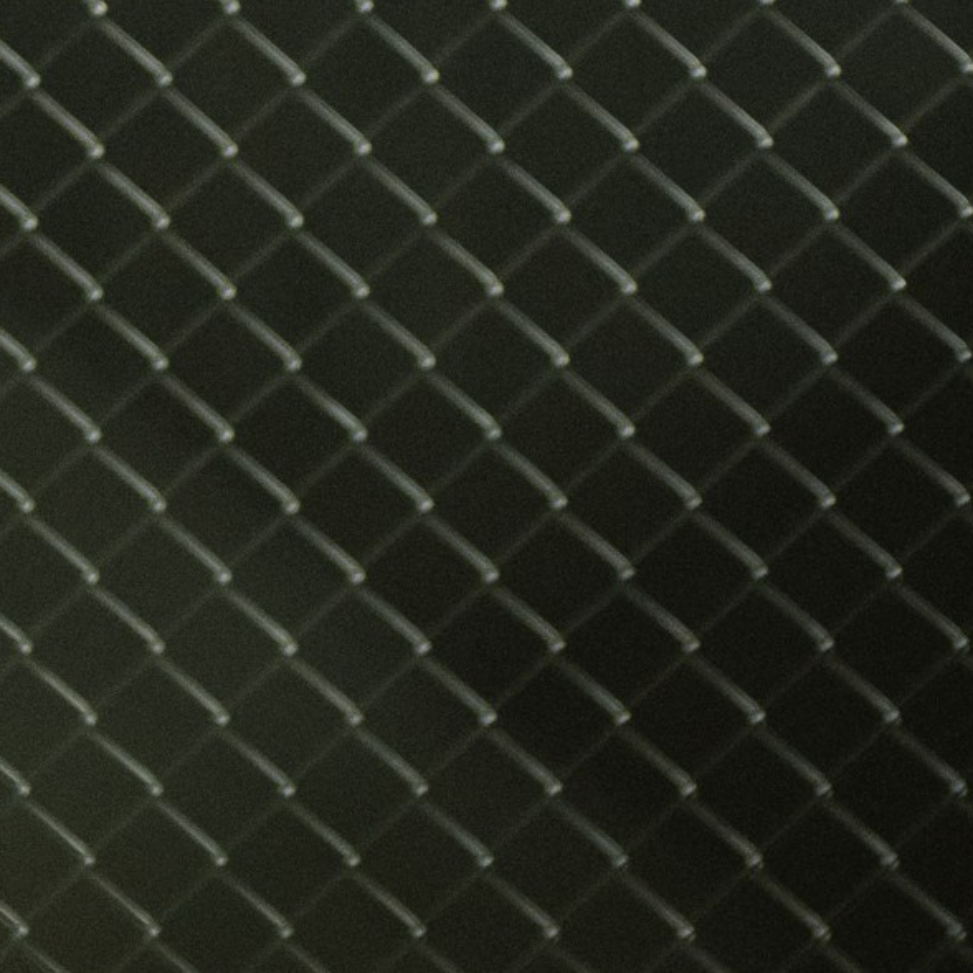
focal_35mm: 404
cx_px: -867
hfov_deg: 4.3
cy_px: 1764
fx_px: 12848
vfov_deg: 4.3
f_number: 4
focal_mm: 80
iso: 2000
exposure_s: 1/400
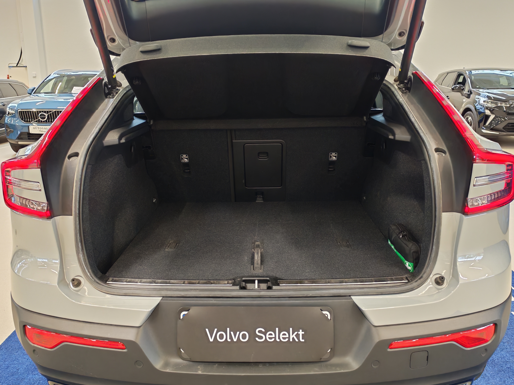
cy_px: 192
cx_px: 257
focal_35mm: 33
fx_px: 490
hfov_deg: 55.4
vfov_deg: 42.9
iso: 500
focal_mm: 6.12
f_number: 1.9
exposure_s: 1/100
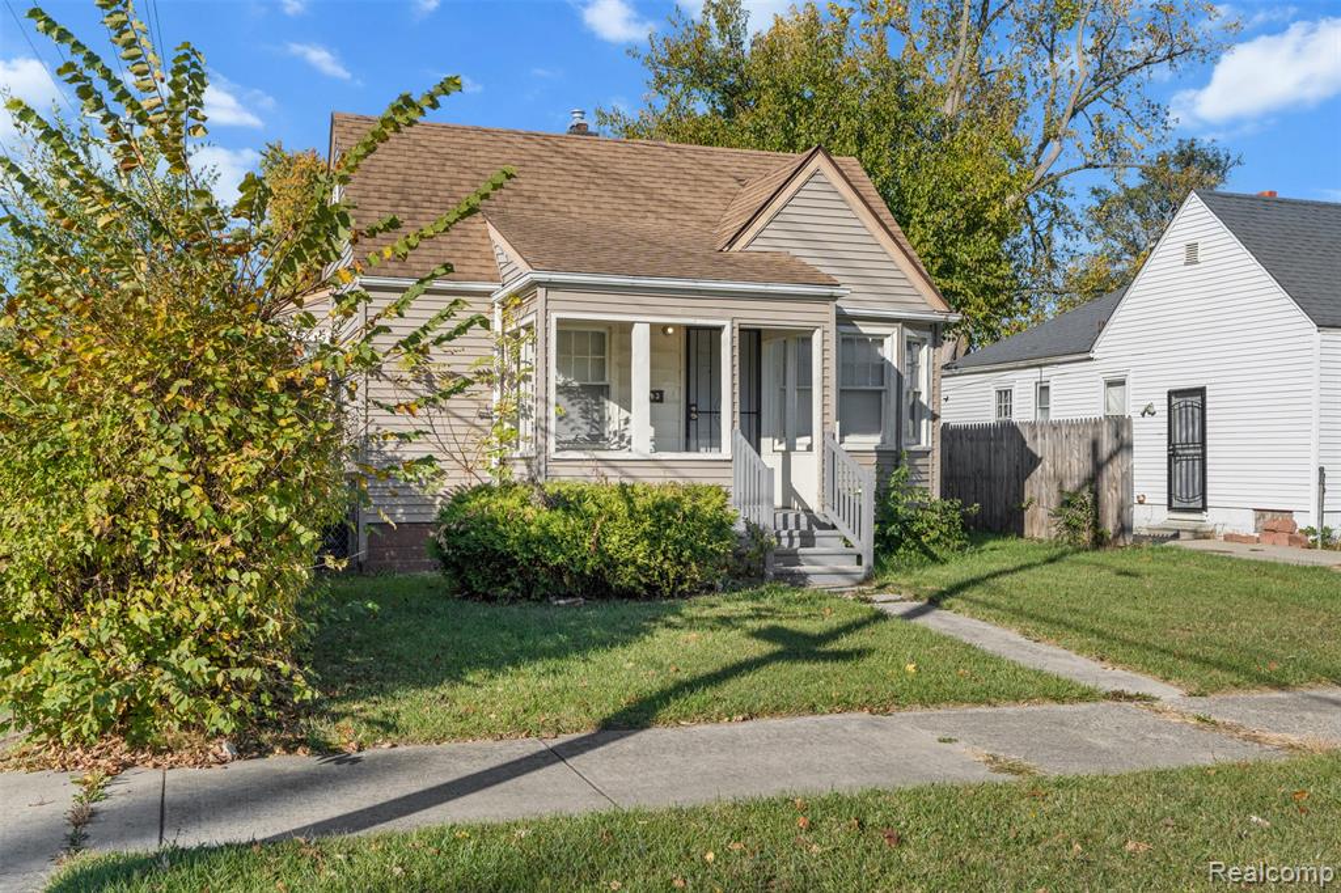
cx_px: 670
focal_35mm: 35
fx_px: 1303
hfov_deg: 54.4
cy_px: 446
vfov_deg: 37.8
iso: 400
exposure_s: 1/250
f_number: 8
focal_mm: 35
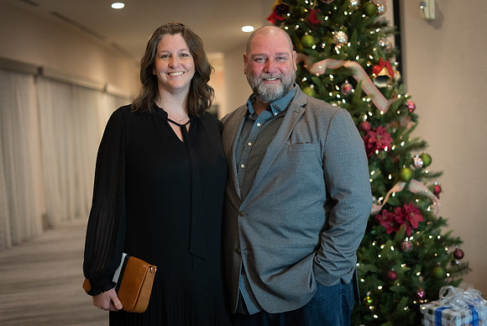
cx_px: 253
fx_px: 707
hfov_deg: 38.0
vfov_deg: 26.0
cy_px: 158
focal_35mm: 52
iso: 1600
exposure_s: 1/320
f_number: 1.8
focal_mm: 50
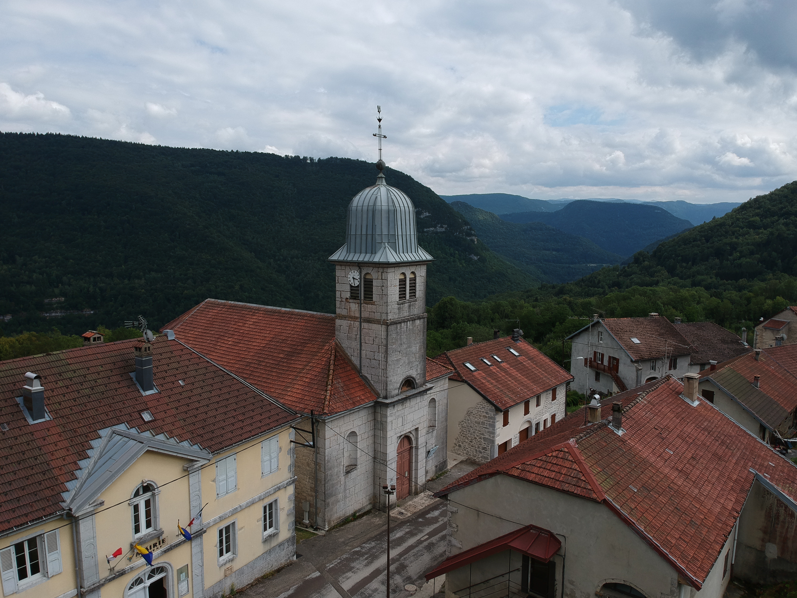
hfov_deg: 69.4
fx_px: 576
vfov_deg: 54.9
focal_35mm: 25
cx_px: 398
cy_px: 299
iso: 100
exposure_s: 1/1600
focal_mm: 4.49
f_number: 2.6
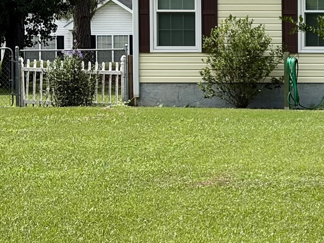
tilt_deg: +0.4
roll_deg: +0.9
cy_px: 112
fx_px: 1937
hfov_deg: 9.1
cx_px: 619
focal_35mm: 207
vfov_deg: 7.2
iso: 32
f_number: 1.6
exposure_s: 1/2747
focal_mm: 5.96
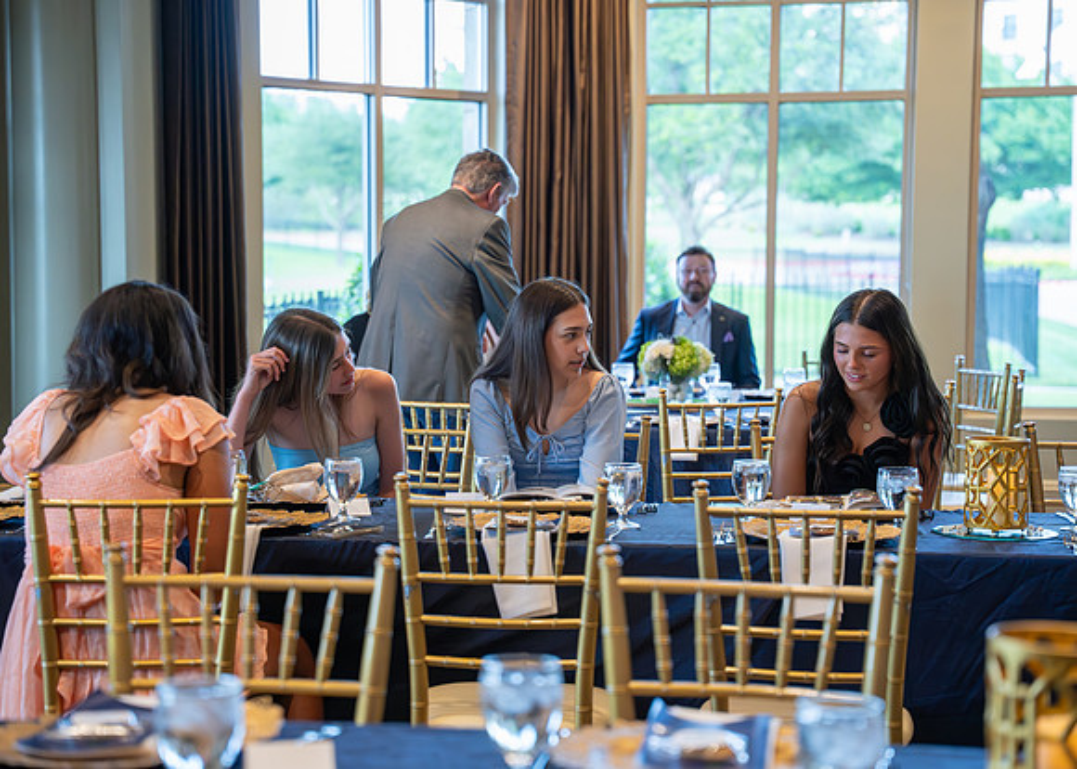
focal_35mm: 75
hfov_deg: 26.5
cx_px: 538
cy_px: 384
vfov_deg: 19.1
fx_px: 2287
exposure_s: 1/500
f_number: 2.8
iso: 3200
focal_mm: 70
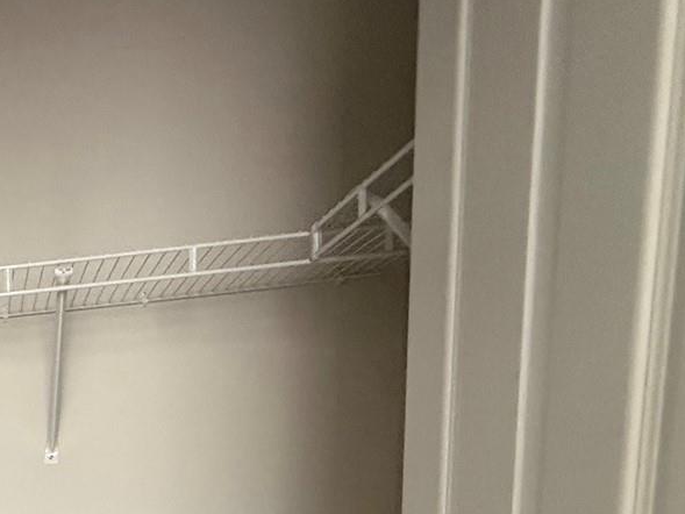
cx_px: -94
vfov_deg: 30.4
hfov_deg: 38.9
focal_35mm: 38
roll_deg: +4.4
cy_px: 655
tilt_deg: -8.4
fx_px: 752
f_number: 2.2
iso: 640
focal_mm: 2.22
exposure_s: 1/60
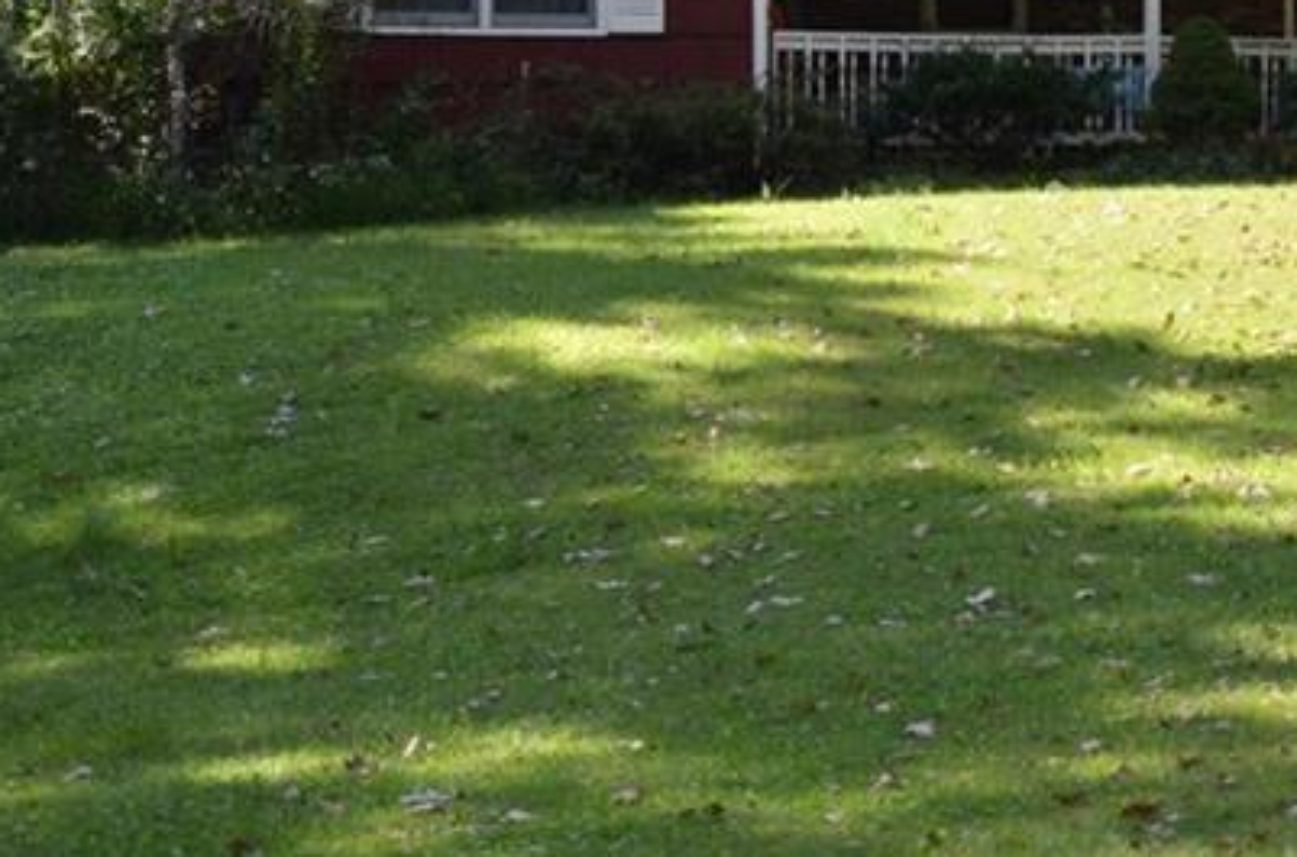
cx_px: 1177
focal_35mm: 115
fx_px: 4132
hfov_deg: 17.6
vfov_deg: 11.8
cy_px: 66
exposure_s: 1/160
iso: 200
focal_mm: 30
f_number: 6.3
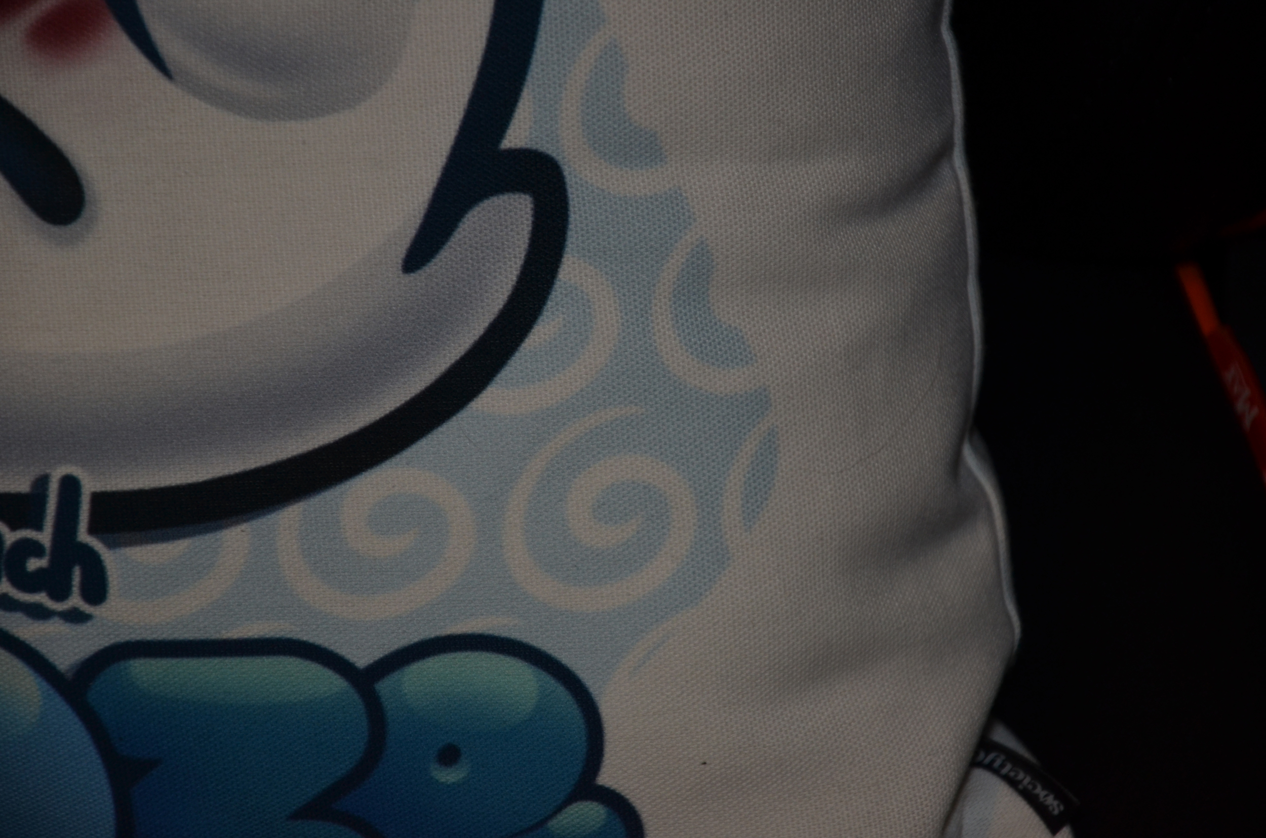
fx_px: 5527
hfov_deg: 13.1
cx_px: 633
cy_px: 419
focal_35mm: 158
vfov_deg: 8.7
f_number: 6.3
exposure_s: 1/60
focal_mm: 105
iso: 500
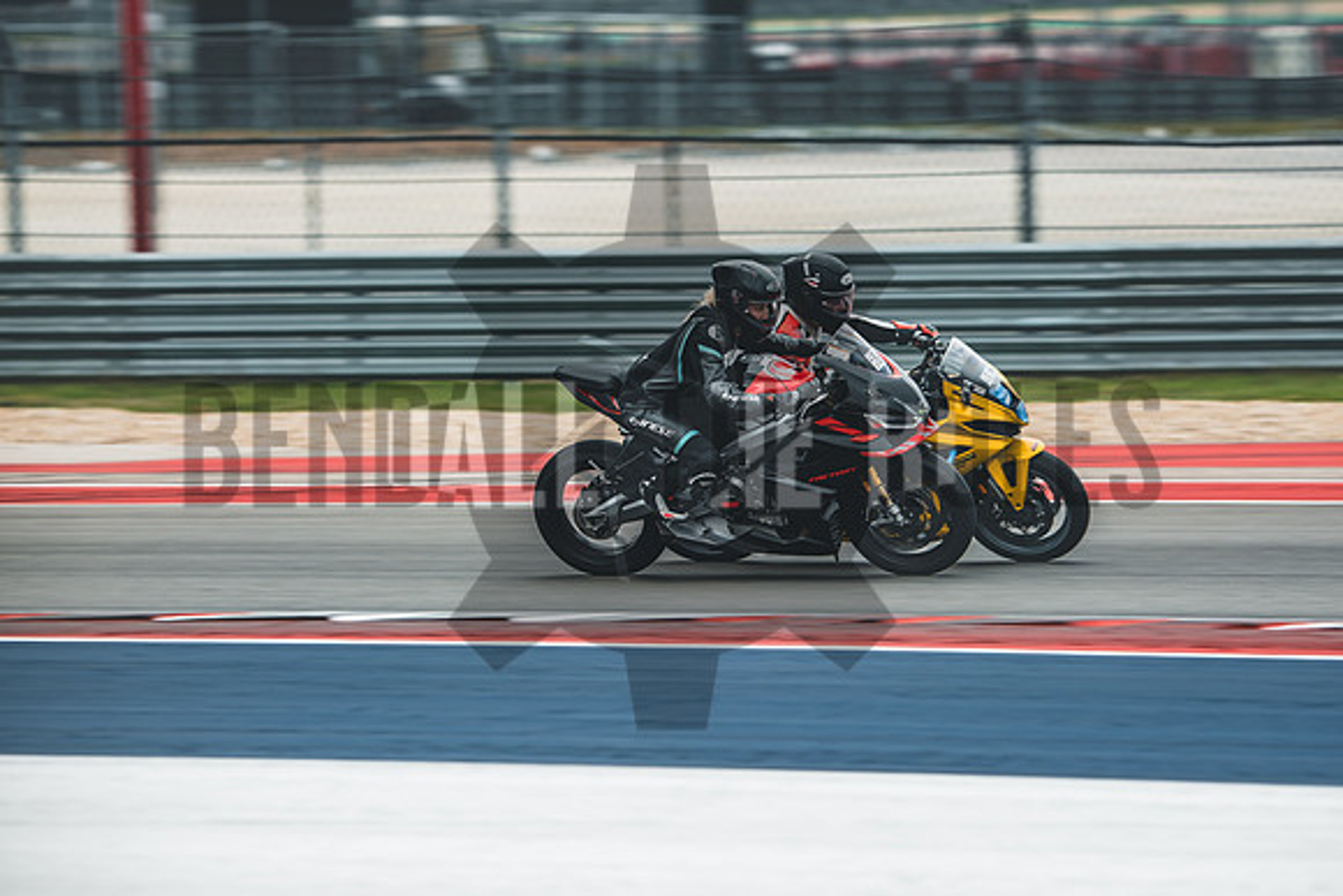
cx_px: 672
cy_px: 448
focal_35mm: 300
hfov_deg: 6.9
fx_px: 11194
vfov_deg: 4.6
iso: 160
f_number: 3.6
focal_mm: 200
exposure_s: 1/250
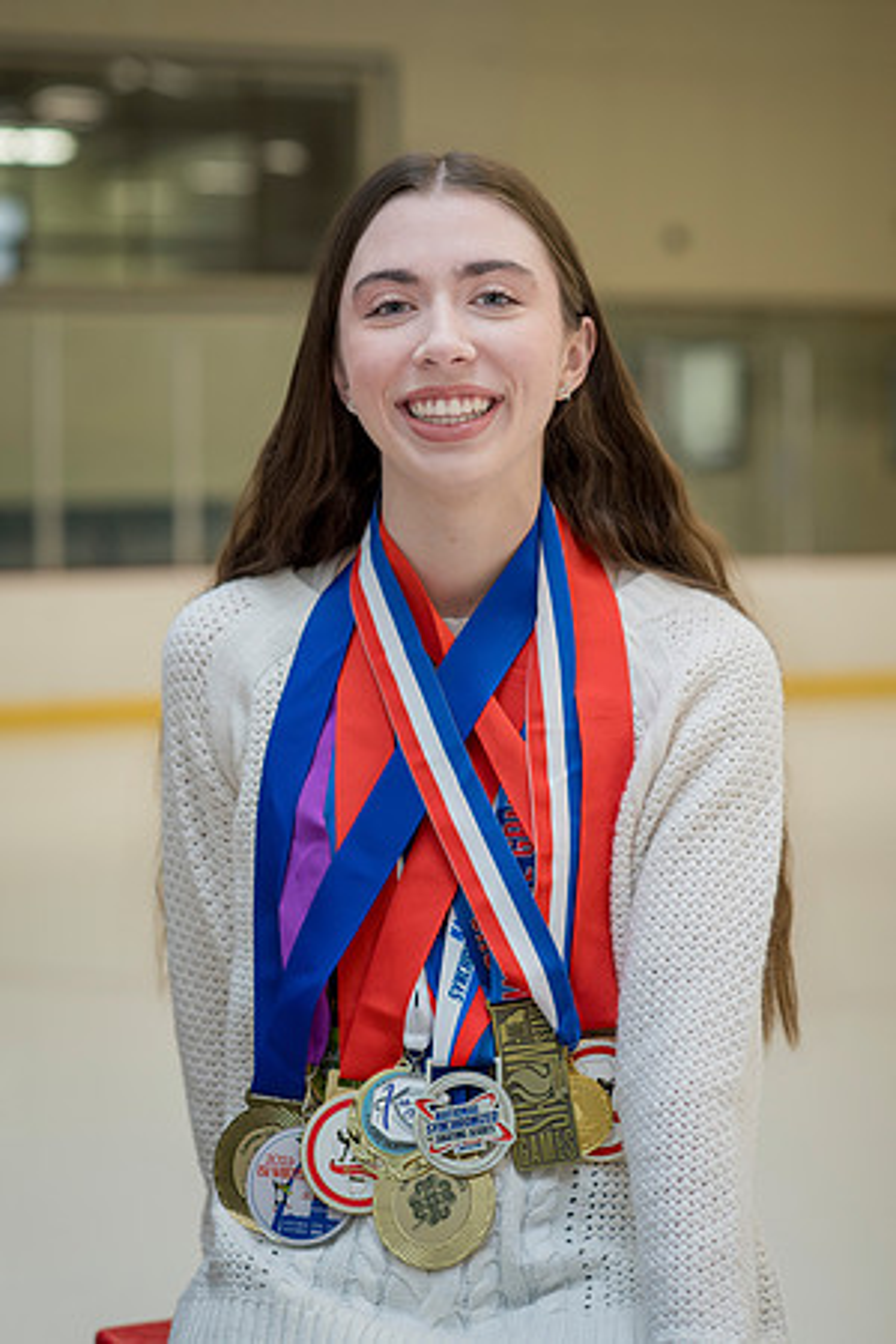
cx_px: 448
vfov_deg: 23.9
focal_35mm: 85
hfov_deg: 16.1
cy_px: 672
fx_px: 3173
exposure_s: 1/250
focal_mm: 85
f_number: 4
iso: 1000
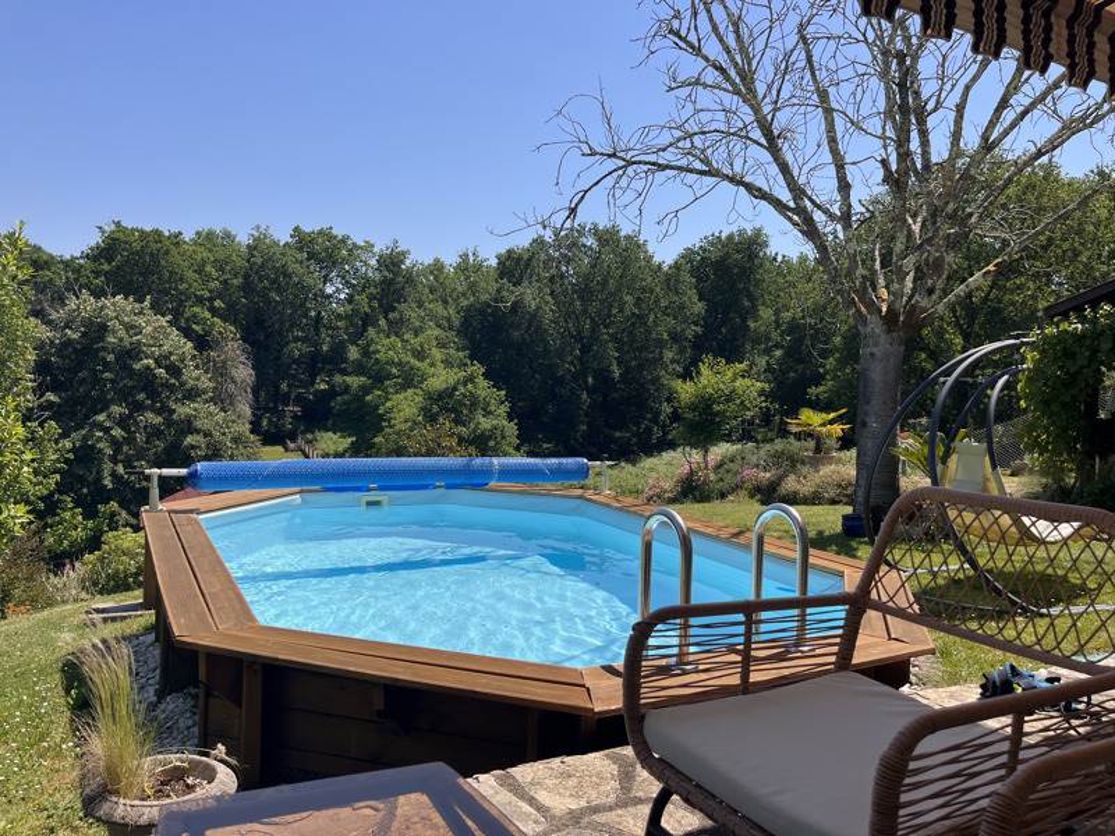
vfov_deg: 53.1
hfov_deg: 67.3
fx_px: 837
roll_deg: -2.6
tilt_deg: -2.5
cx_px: 558
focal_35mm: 26
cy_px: 418
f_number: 1.6
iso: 50
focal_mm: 5.1
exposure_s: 1/3521
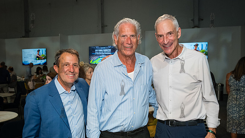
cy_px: 78
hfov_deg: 54.0
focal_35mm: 37
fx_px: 240
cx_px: 126
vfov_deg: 32.0
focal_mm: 28
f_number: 5.6
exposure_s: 1/400
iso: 4000
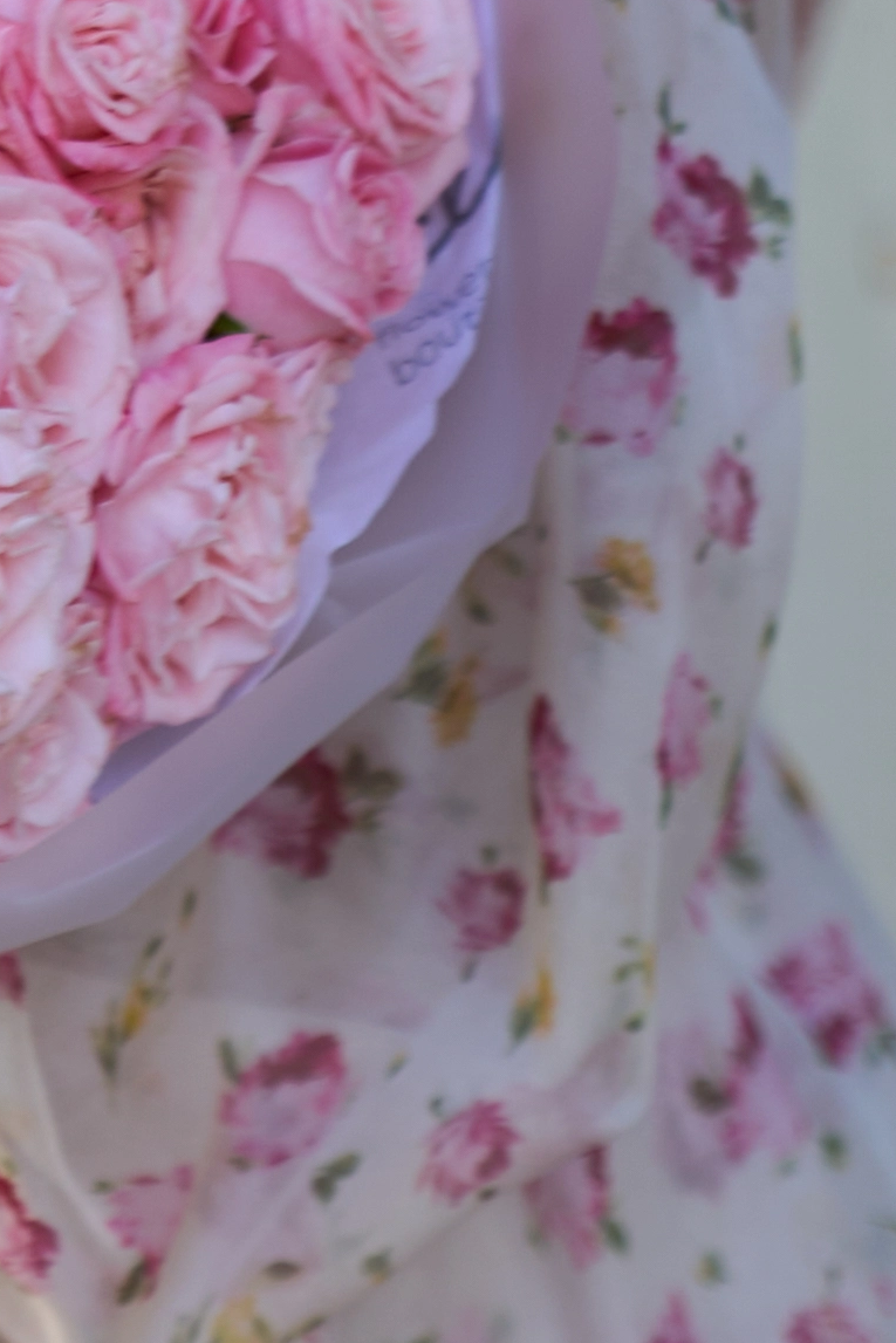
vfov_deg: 6.4
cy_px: 242
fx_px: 11979
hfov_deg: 4.3
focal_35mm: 321
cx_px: -566
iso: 64
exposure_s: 1/250
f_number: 2.8
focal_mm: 54
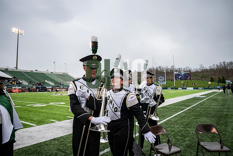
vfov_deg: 53.2
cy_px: 78
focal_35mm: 24
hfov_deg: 73.7
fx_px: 155
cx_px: 116
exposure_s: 1/500
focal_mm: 24
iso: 100
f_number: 2.8
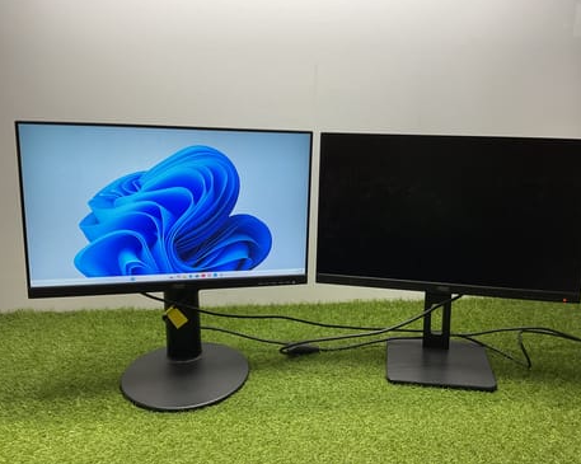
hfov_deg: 57.2
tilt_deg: -16.8
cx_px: 311
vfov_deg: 47.1
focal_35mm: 31
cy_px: 232
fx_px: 533
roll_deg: -0.7
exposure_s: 1/100
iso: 64
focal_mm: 3
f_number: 1.8
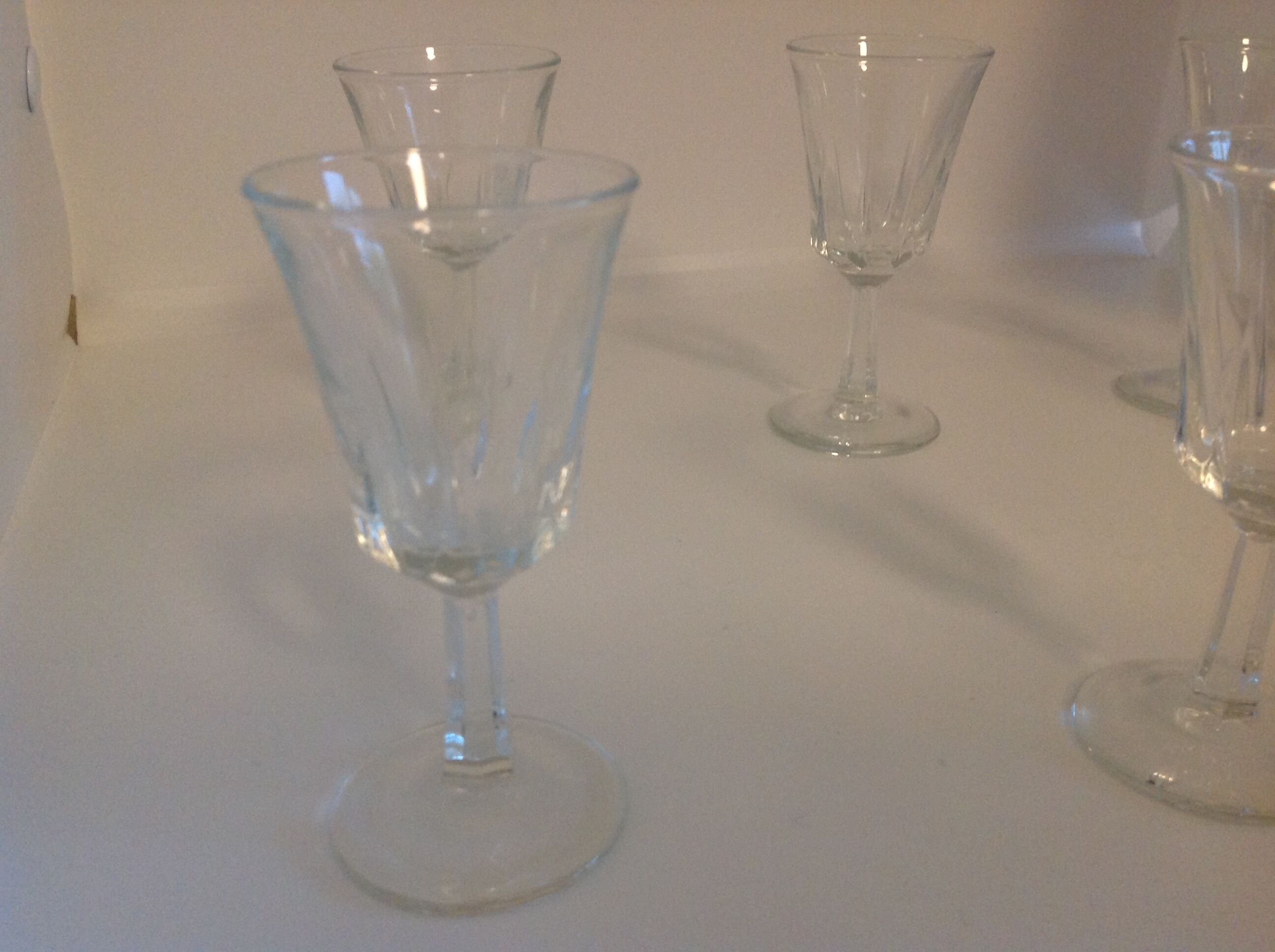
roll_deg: +0.0
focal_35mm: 35
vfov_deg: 40.6
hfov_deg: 52.7
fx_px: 1287
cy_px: 476
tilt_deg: -22.3
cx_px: 638
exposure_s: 1/17
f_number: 2.4
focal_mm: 4.28
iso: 200
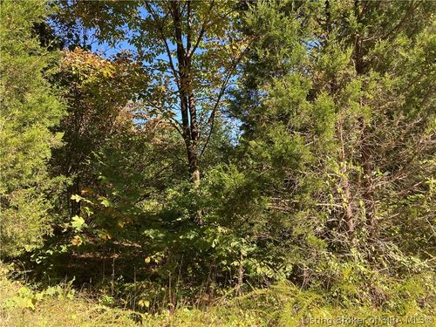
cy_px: 164
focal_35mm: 28
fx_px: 353
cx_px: 218
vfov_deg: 49.7
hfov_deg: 63.4
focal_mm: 3.99
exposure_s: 1/392
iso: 20
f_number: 1.8
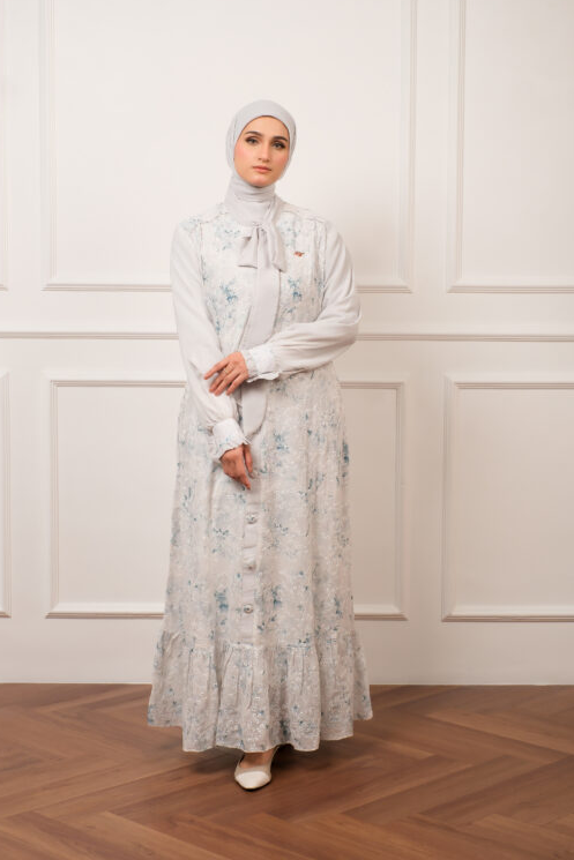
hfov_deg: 21.2
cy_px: 419
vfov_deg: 31.4
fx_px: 1530
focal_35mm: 64
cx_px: 267
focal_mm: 35
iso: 250
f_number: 8
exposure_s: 1/200
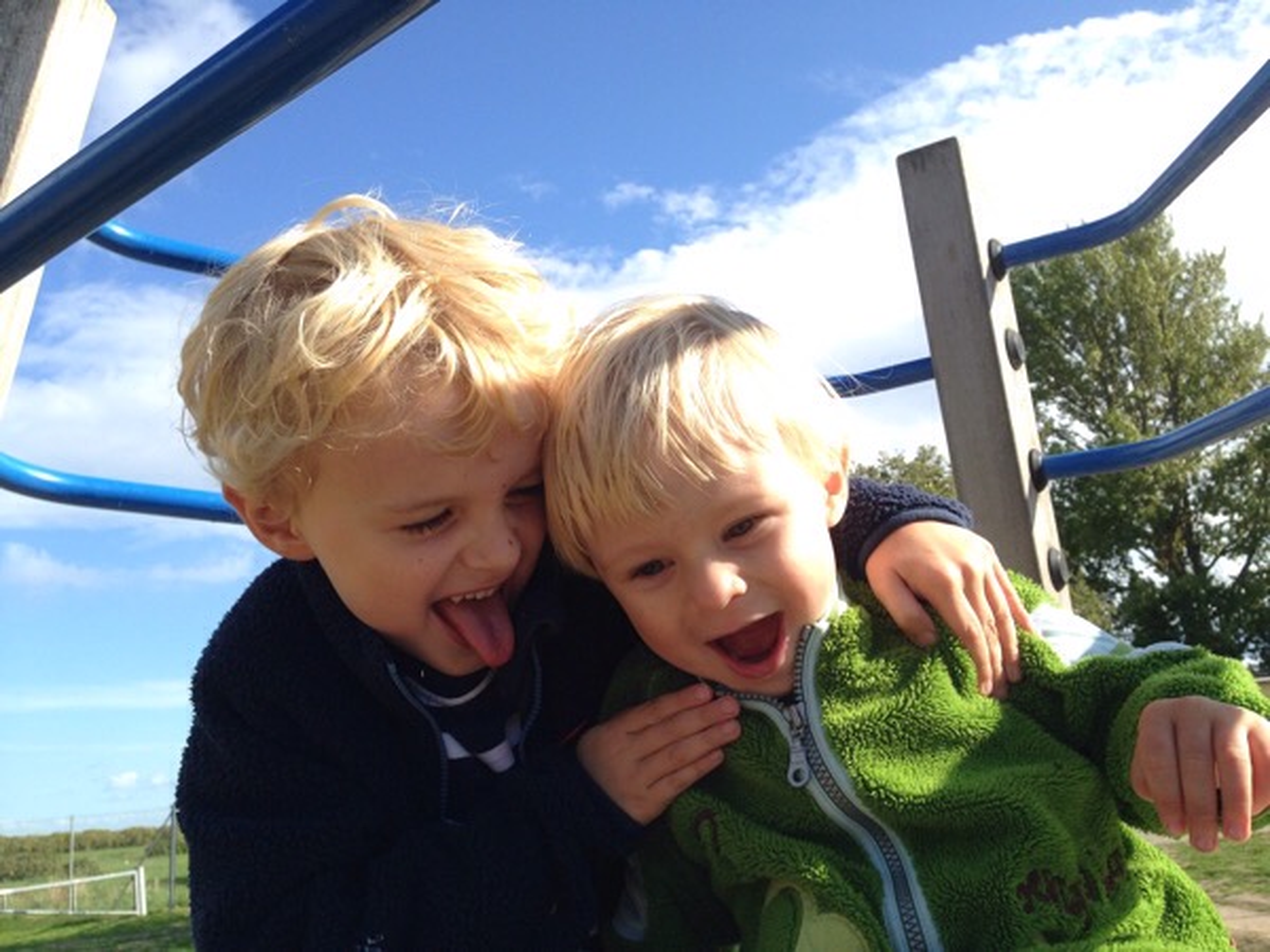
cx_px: 635
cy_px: 476
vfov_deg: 42.9
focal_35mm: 33
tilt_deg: +15.6
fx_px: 1211
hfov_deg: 55.4
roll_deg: +2.3
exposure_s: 1/821
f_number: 2.4
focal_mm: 4.12
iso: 50
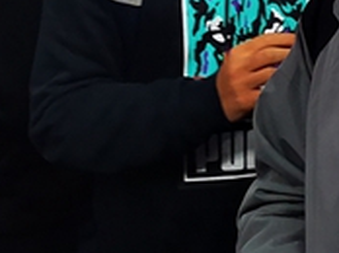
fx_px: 1369
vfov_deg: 9.3
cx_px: 403
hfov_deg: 13.7
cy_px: -392
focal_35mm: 140
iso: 80
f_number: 1.8
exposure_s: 1/100
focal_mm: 4.75
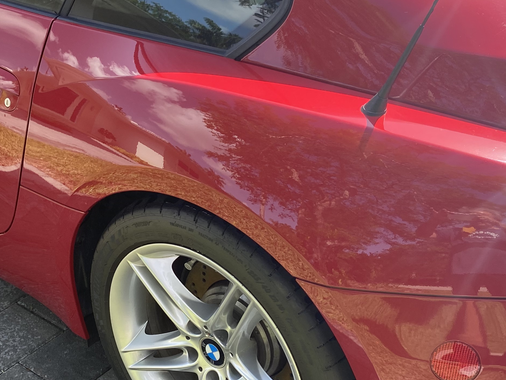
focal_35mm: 56
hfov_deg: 34.3
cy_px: 266
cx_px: 211
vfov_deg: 25.9
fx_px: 819
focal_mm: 4.25
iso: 32
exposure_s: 1/517
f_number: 1.8
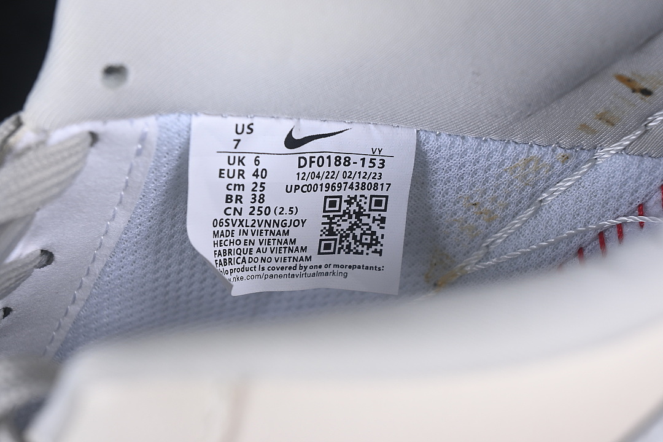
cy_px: 221
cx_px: 332
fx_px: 1381
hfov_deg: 27.0
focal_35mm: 75
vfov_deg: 18.2
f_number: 7.1
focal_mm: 50
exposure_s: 1/80
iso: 160
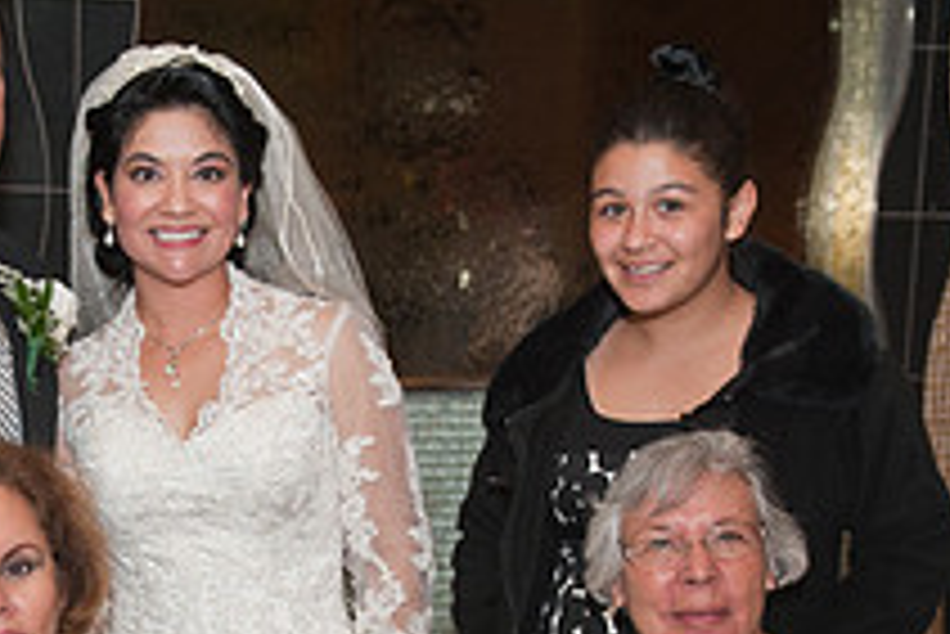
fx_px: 2535
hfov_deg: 20.9
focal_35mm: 96
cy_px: 791
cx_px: 153
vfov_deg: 13.8
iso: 800
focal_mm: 35
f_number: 3.5
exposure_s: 1/160
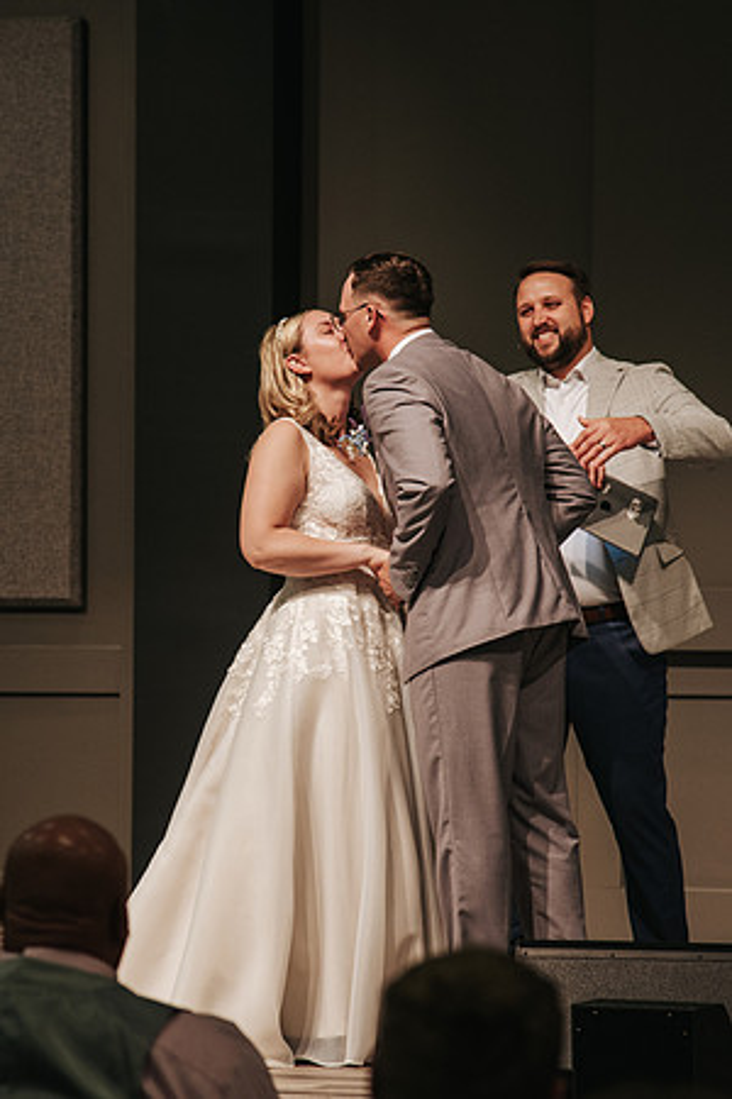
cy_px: 490
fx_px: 6295
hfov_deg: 6.7
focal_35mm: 206
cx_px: 301
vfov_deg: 10.0
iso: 1000
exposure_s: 1/200
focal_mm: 120
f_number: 4
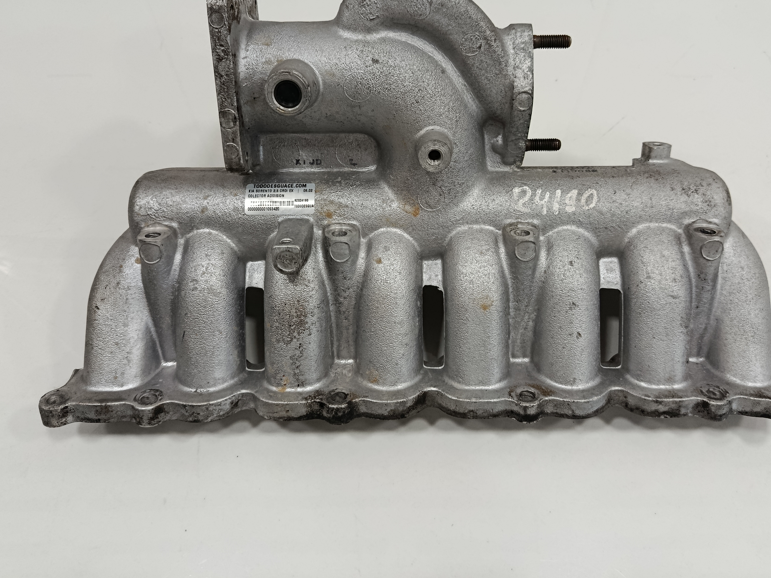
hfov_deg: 61.6
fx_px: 646
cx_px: 414
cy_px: 231
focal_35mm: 29
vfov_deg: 48.0
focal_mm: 5.24
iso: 933
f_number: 1.7
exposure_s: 1/100
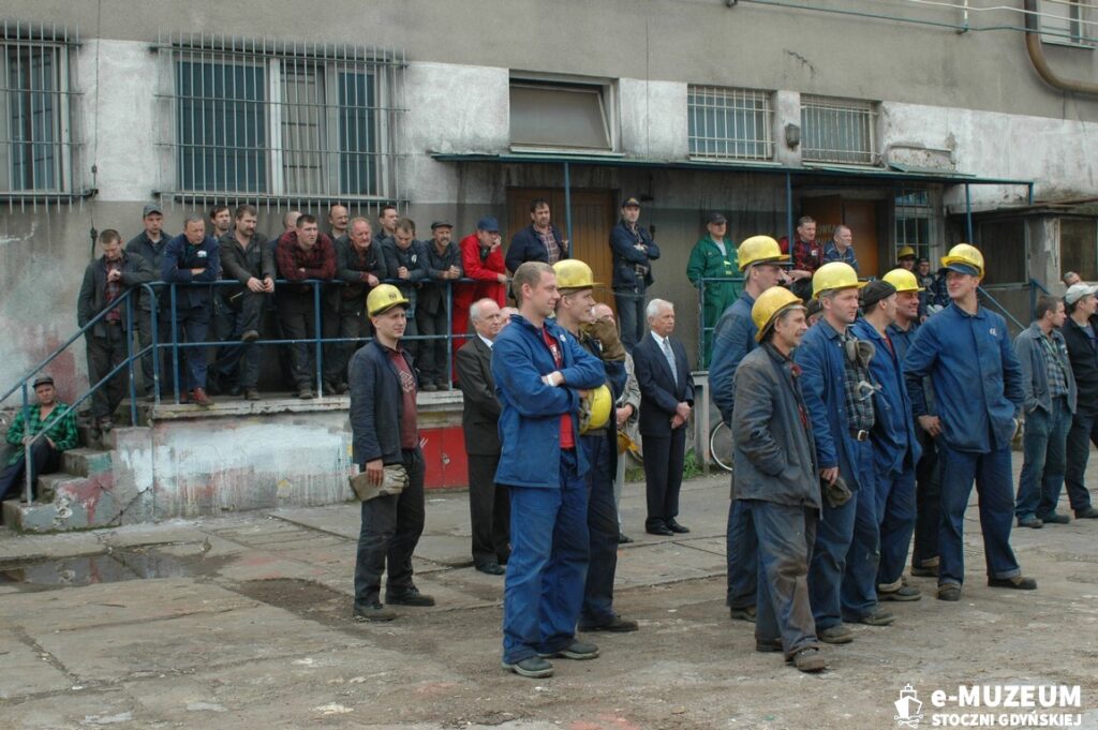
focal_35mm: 48
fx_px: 1463
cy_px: 365
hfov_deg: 41.1
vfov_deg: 28.0
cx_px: 549
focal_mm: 32
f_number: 9
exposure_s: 1/160
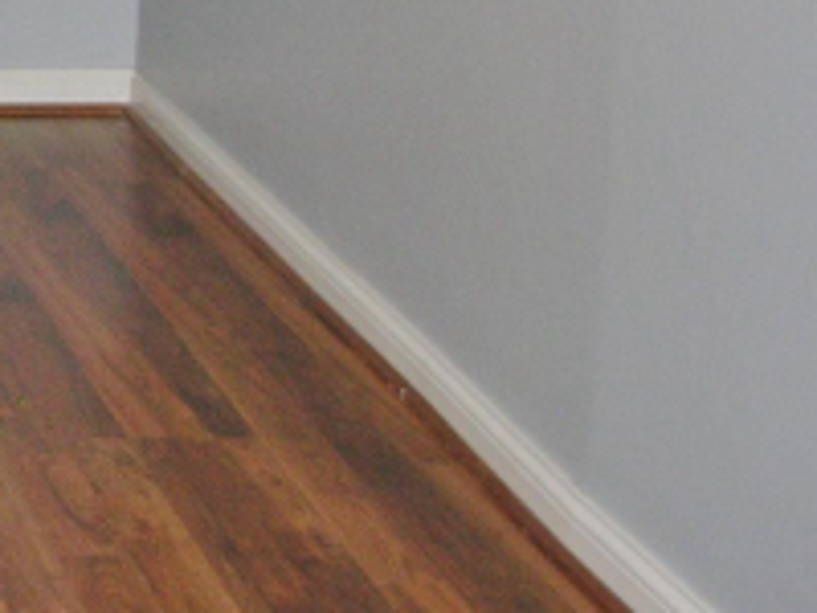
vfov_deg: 12.0
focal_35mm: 120
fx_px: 2832
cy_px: -159
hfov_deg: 15.1
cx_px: -445
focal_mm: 6
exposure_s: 1/60.1
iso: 69
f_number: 2.7
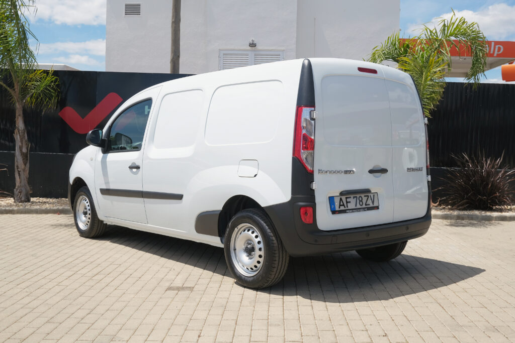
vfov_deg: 35.1
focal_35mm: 38
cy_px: 172
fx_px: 544
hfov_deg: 50.7
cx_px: 258
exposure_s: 1/400
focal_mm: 25.6
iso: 160
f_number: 9
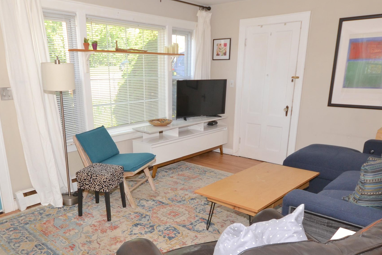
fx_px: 286
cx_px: 169
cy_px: 159
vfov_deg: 47.5
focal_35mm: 27
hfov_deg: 67.2
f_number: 5.6
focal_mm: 10
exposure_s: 1/60
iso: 400
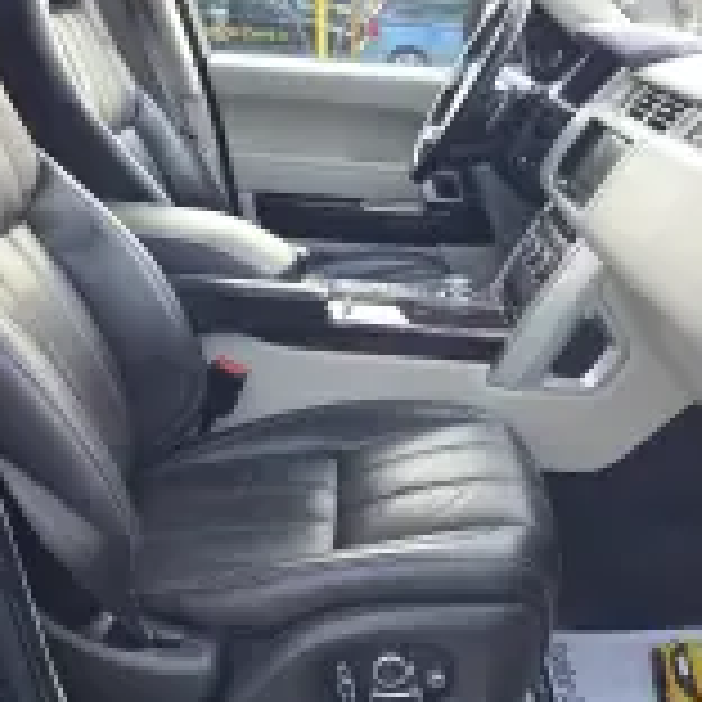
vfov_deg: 36.1
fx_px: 1078
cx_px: 378
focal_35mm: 47
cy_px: 369
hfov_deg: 36.0
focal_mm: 6.25
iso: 200
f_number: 1.7
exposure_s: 1/180
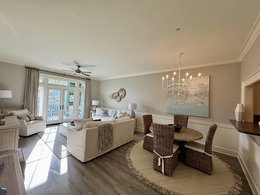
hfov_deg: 102.1
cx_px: 130
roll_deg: -2.9
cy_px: 98
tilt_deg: +0.9
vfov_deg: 85.7
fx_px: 105
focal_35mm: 14
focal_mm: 2.22
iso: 80
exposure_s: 1/120
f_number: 2.2
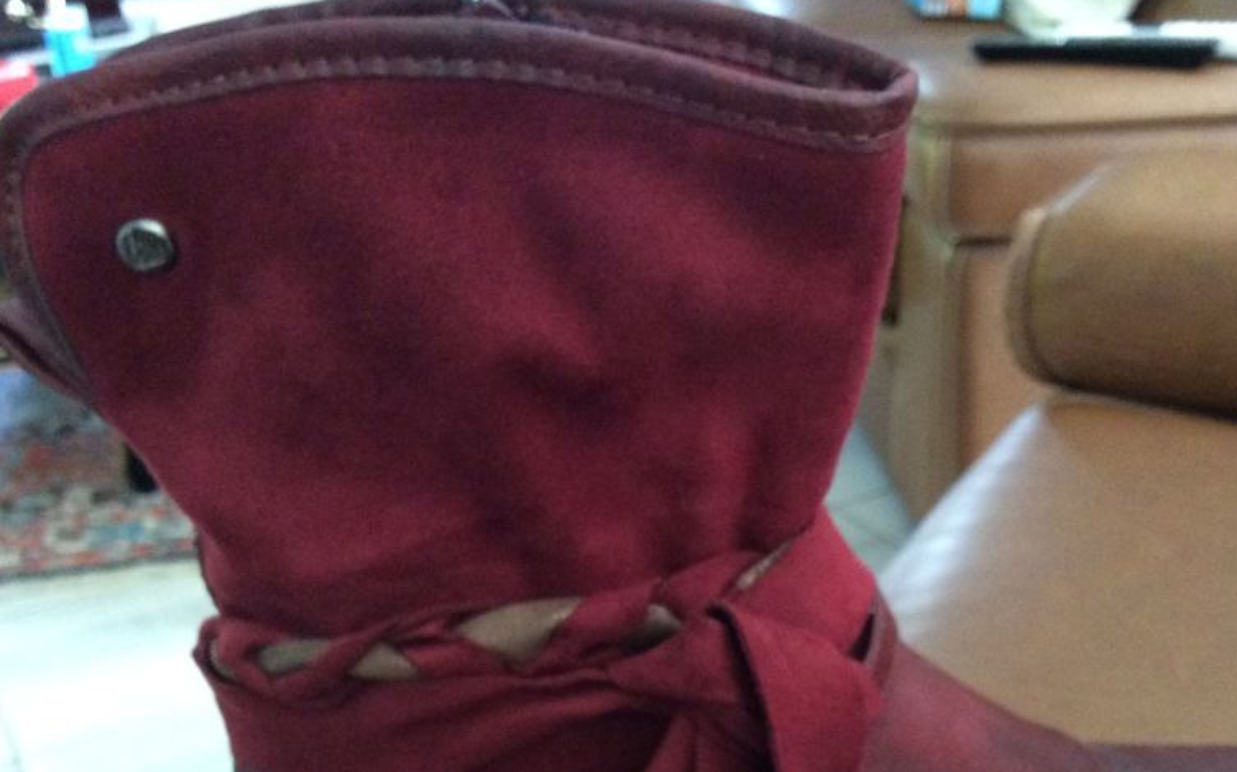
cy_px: 595
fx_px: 1516
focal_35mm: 45
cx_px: 729
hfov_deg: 44.2
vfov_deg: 28.1
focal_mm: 3.3
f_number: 2.4
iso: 320
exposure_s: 1/17
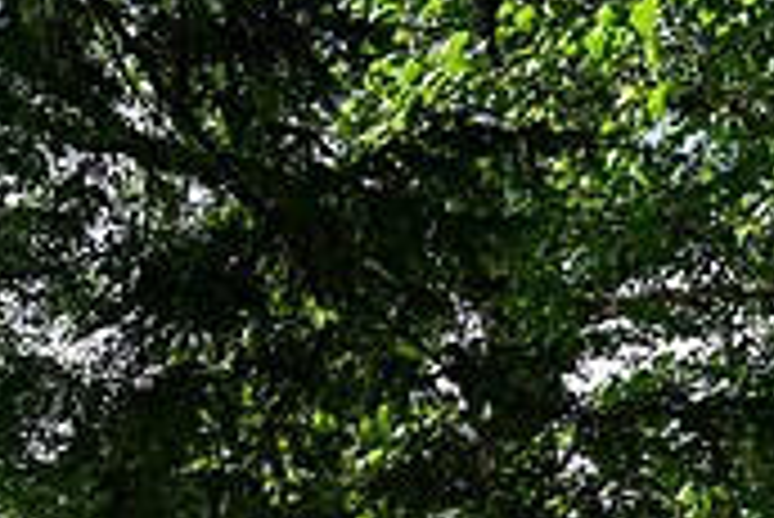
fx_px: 2173
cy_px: 854
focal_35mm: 101
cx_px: 36
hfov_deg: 19.7
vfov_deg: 12.7
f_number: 13
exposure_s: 1/40
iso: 125
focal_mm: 30
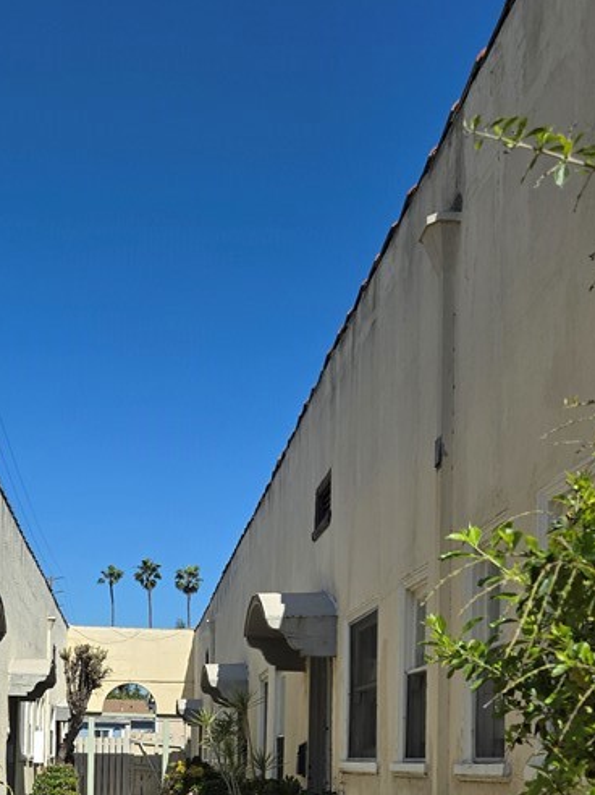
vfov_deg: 37.8
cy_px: 667
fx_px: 1101
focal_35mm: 48
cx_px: 87
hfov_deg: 29.3
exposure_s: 1/2517
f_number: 1.8
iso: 25
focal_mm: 5.4
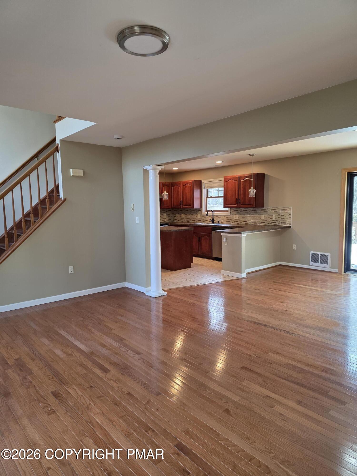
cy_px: 238
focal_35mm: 23
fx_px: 316
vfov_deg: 73.9
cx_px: 178
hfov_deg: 58.9
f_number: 1.7
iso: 200
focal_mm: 6.3
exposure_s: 1/120
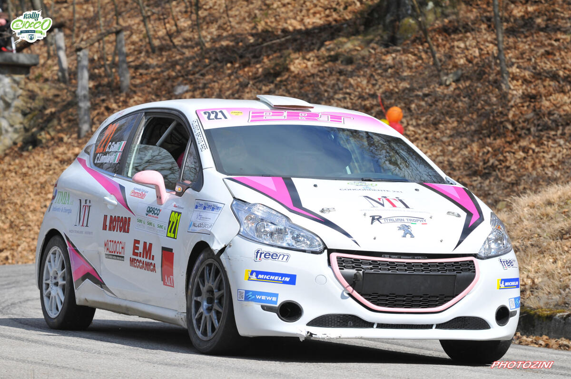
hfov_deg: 10.2
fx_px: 3208
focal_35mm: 202
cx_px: 286
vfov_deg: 6.8
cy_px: 190
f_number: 6.3
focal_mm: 135
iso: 200
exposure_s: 1/1000
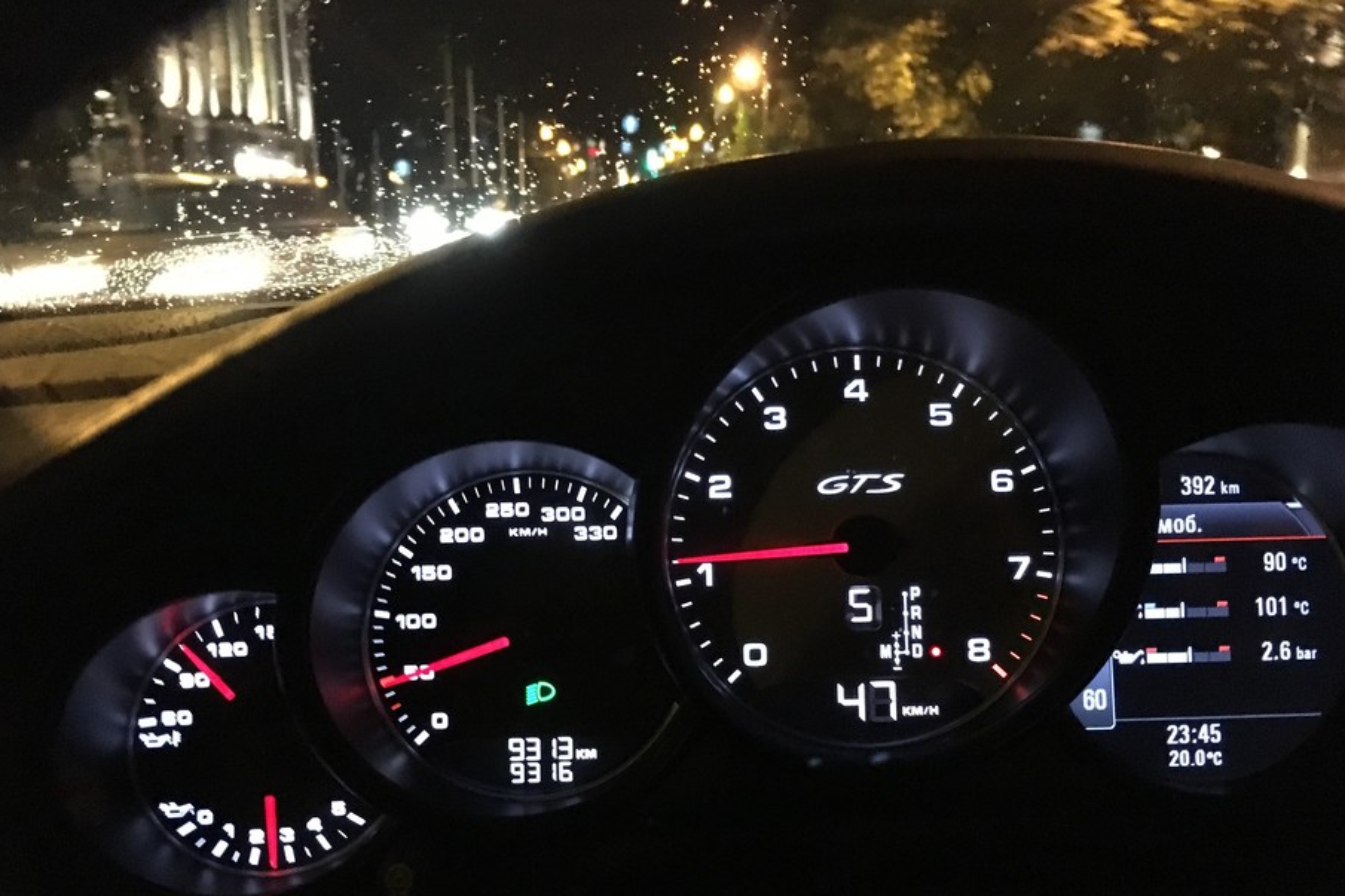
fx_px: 1158
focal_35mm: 31
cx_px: 663
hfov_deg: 60.3
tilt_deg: -13.0
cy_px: 488
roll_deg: +0.2
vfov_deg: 42.3
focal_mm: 4.15
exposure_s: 1/17
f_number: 2.2
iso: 1250
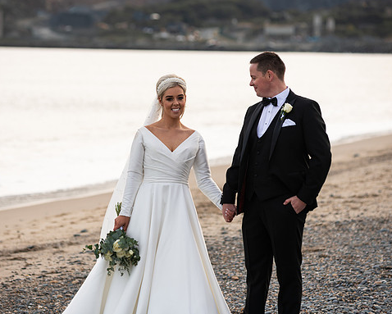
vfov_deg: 9.4
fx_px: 1915
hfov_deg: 11.7
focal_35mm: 165
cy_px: 157
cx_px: 173
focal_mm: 145
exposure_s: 1/200
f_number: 3.5
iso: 80
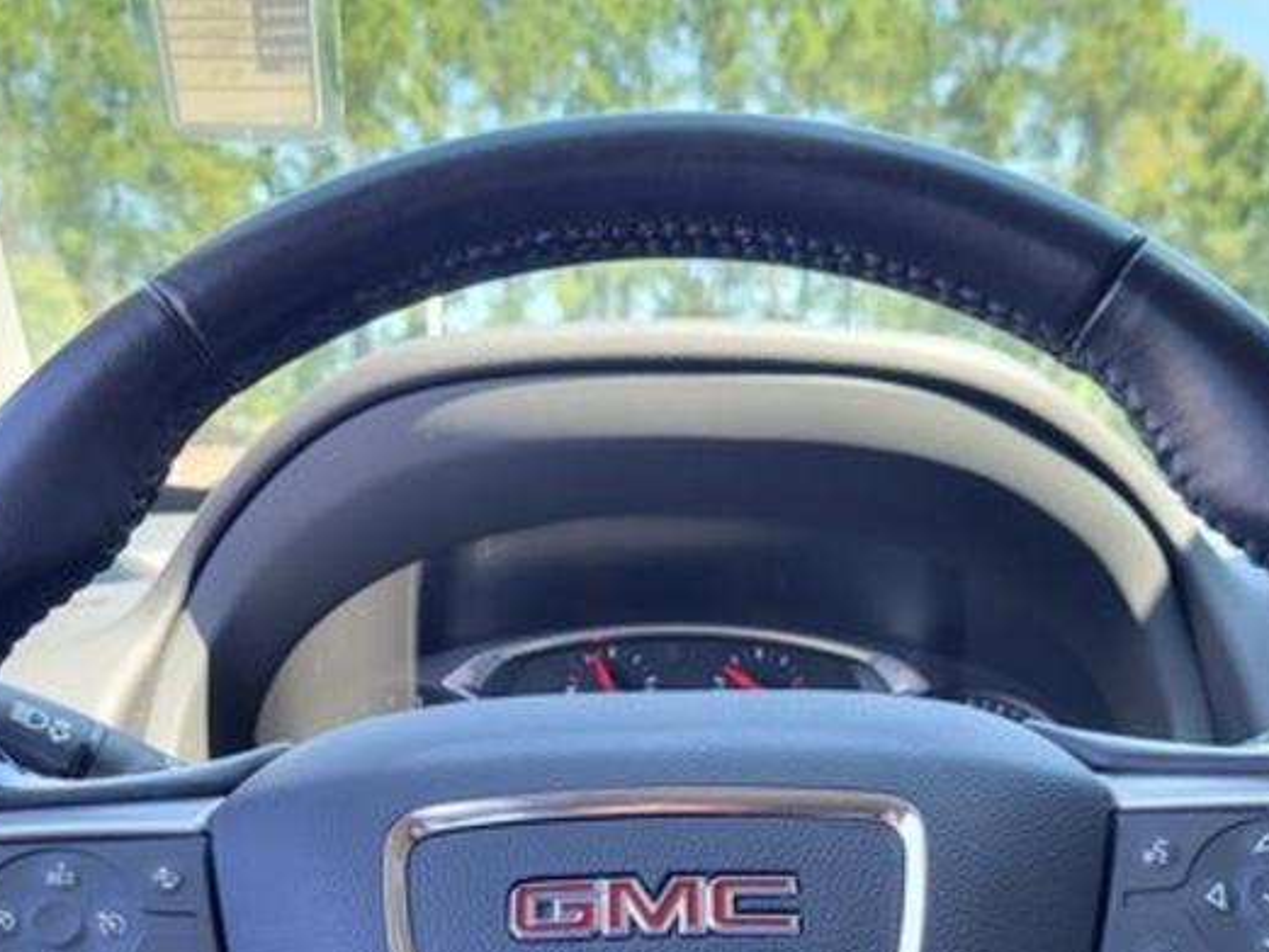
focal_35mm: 51
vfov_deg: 27.1
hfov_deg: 37.5
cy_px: 930
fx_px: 1870
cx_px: 625
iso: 64
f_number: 1.8
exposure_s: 1/120
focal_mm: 5.4
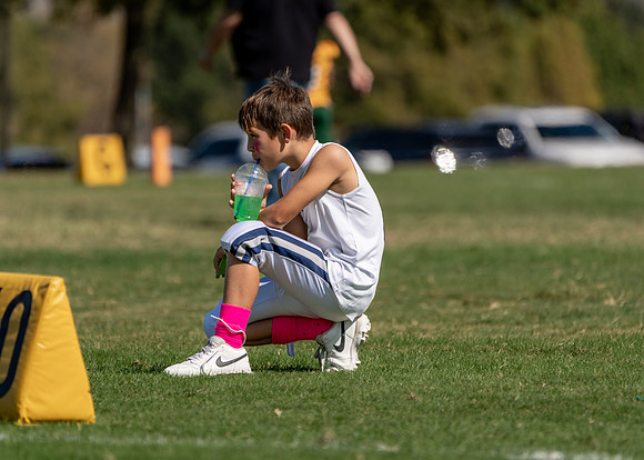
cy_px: 240
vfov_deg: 2.6
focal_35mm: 556
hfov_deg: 3.6
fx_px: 10159
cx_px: 302
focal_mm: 400
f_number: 5.6
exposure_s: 1/1250
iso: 100
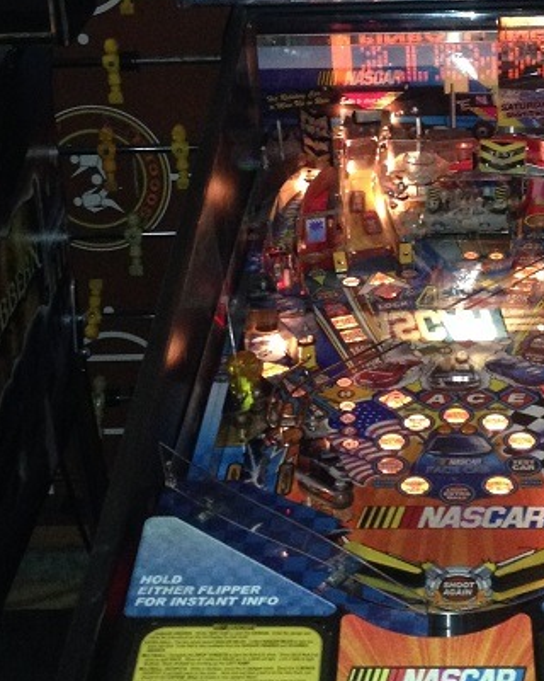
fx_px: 1590
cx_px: 397
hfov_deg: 19.3
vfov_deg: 23.9
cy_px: 160
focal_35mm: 79
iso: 320
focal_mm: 4.12
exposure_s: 1/16
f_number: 2.4
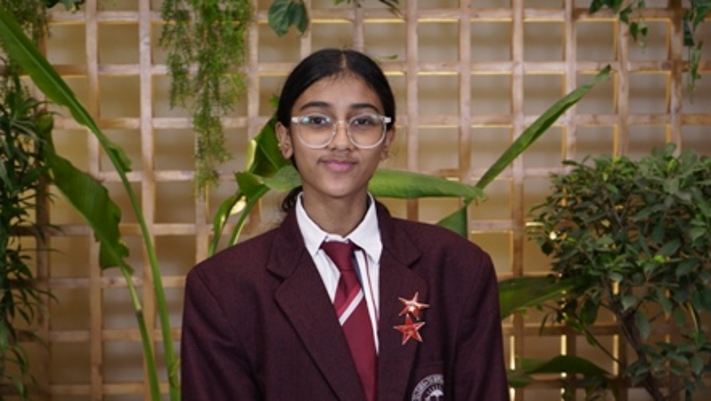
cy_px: 229
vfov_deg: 17.7
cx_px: 359
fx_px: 1282
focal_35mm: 68
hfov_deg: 31.0
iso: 320
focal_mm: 43
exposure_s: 1/80
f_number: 4.5
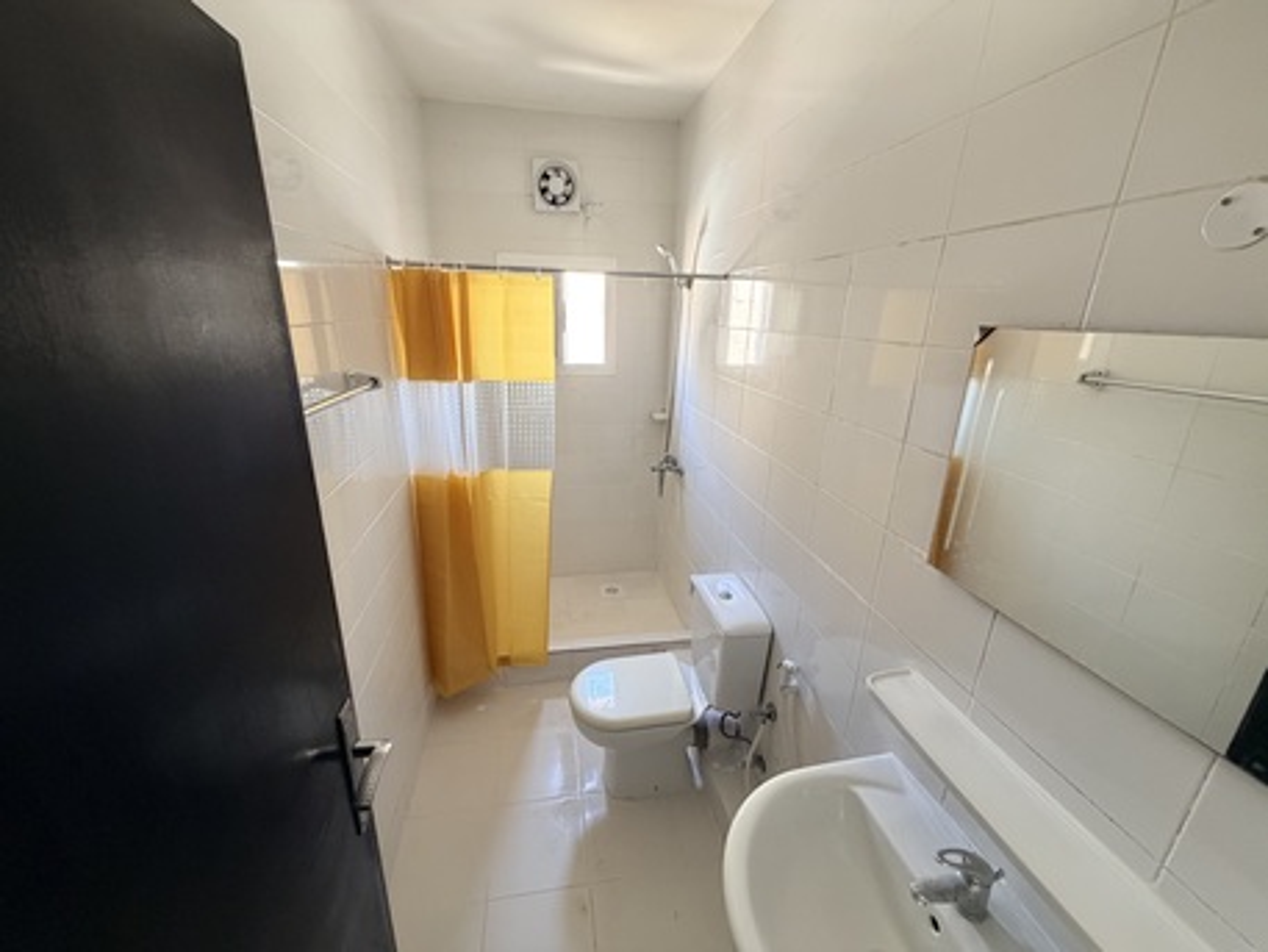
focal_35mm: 14
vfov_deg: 85.7
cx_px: 634
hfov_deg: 102.0
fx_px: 513
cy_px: 476
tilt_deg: -17.3
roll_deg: -0.8
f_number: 2.2
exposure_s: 1/71
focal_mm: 2.22
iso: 320
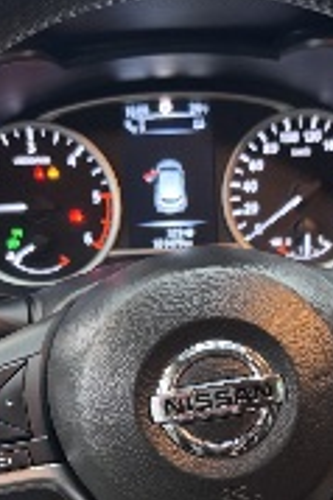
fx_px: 806
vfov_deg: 33.8
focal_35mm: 58
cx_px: 193
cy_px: 377
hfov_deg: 23.3
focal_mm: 6.76
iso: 800
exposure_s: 1/42
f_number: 1.78
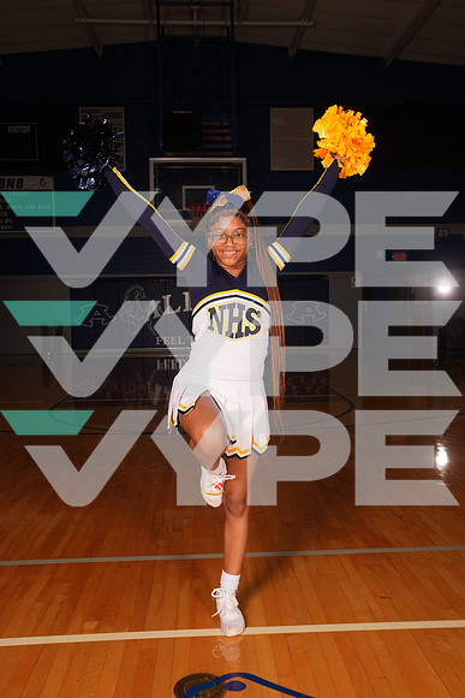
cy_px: 349
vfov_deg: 57.2
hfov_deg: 40.0
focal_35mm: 33
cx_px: 232
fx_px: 639
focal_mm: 33
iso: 100
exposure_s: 1/100
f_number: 6.3
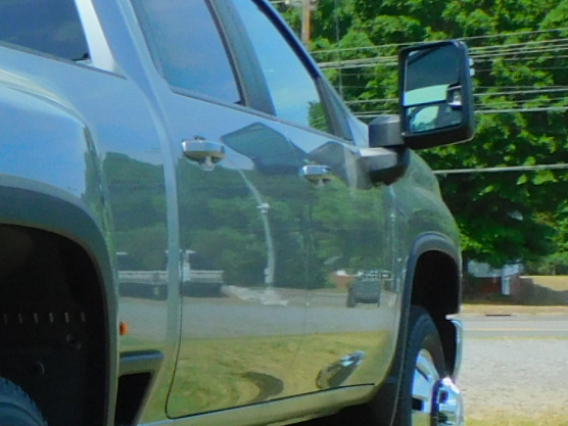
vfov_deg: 15.0
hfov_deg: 16.6
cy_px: 357
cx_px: -459
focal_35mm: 98
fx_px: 1608
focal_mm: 4.3
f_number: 3.3
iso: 125
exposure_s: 1/1000
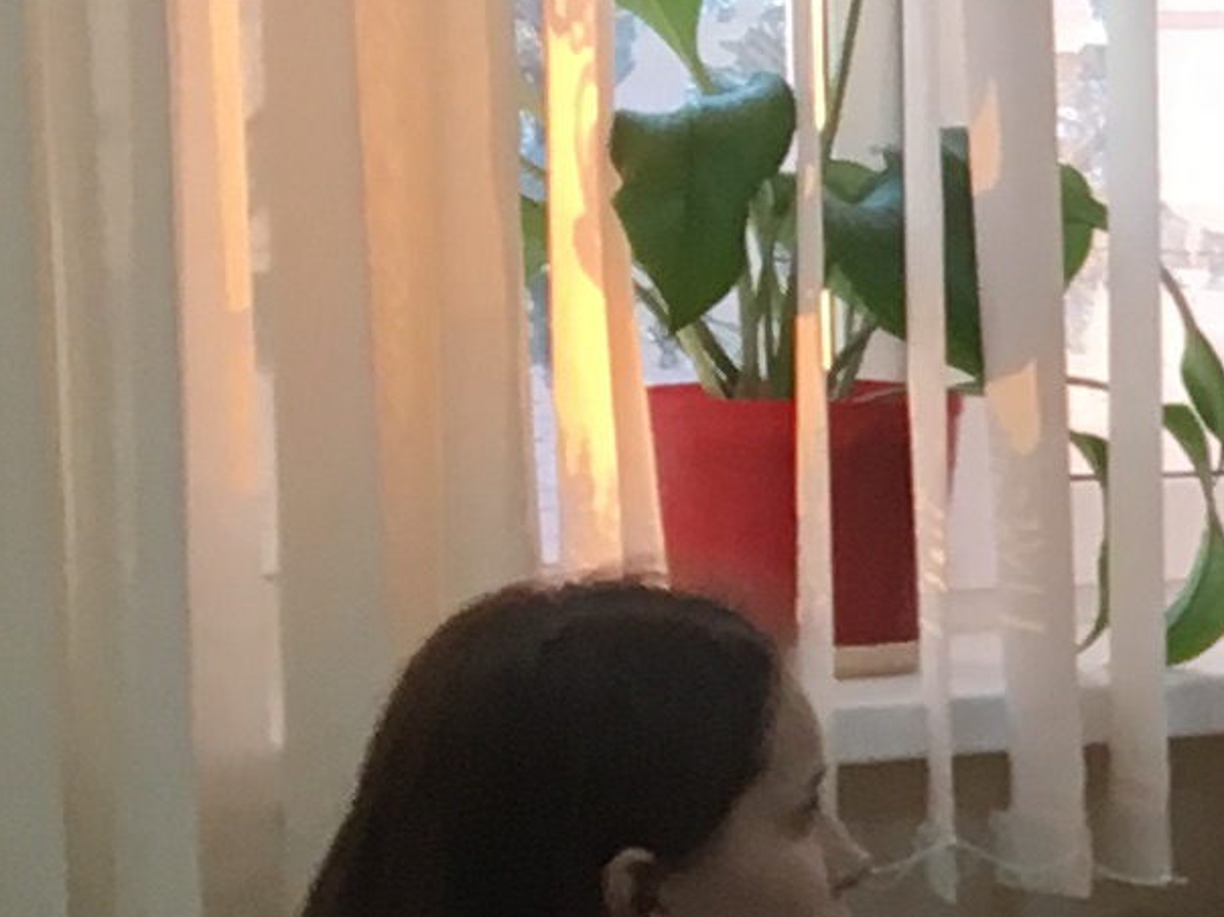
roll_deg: -1.4
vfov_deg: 7.6
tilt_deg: -3.2
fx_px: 6858
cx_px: 2921
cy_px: 818
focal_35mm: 194
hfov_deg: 9.2
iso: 32
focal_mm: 4.15
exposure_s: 1/33
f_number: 2.2
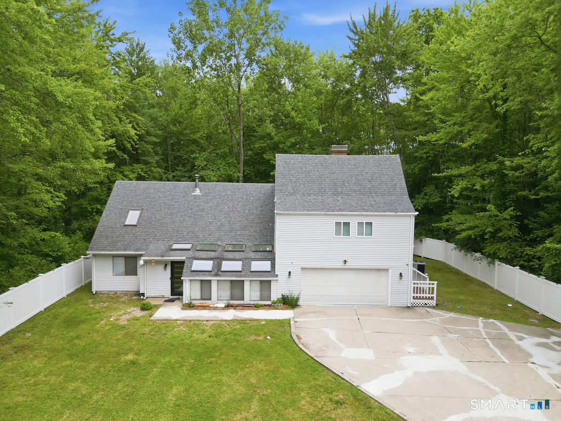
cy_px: 210
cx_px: 280
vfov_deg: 56.8
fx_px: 389
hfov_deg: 71.6
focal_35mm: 24
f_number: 1.7
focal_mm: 6.7
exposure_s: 1/2000
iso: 120
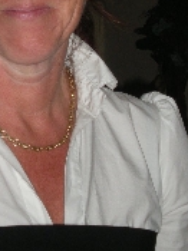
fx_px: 1225
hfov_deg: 8.7
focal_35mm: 169
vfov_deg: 11.6
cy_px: 11
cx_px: 11
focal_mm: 12.3
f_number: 4.6
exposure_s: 1/120
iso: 105
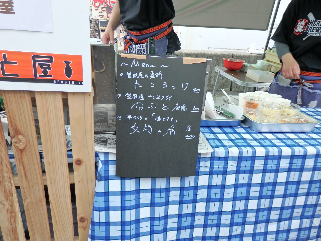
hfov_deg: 69.4
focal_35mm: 25
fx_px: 232
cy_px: 120
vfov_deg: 54.9
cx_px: 160
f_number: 3
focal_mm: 4.5
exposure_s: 1/400
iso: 125
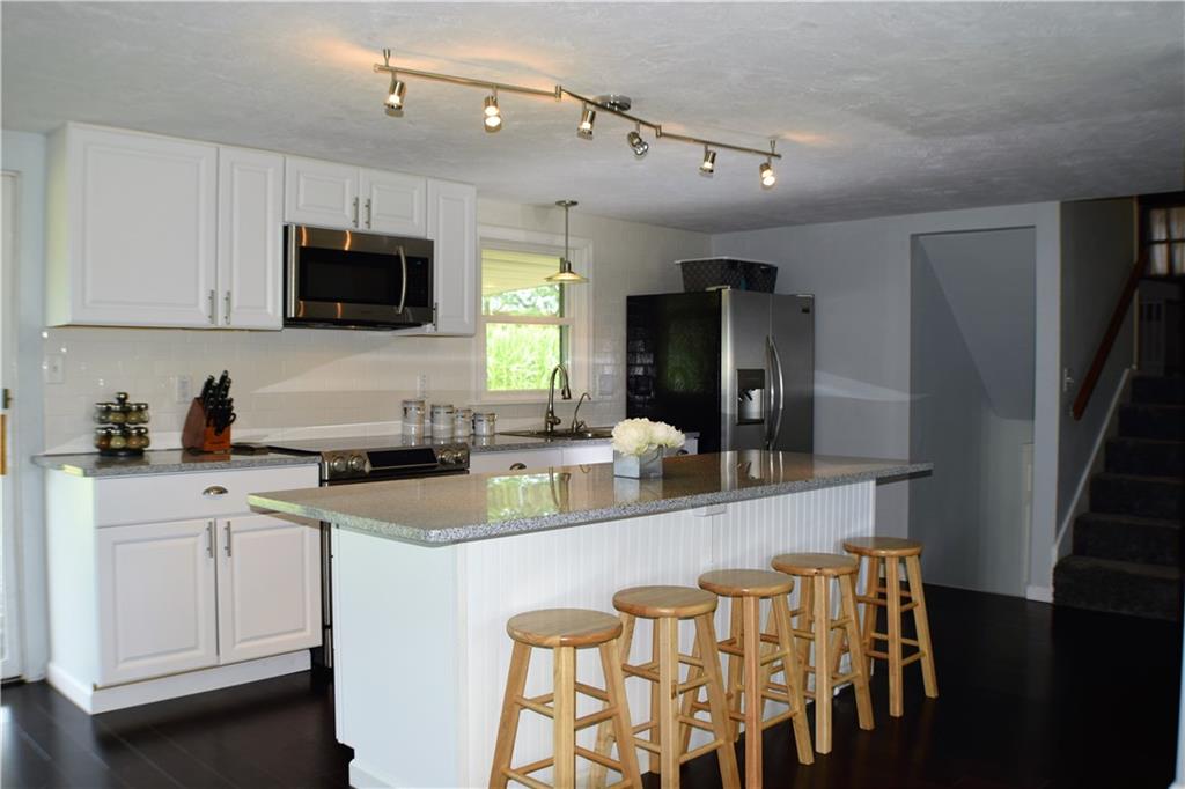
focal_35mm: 39
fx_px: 1283
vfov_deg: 34.2
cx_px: 592
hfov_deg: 49.6
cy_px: 394
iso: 200
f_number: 4.5
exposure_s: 1/60
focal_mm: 26
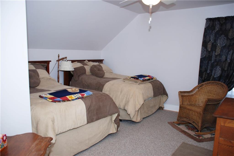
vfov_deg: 43.7
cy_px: 78
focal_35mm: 30
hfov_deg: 61.9
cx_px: 117
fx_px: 195
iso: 200
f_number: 4
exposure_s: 1/60
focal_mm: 20
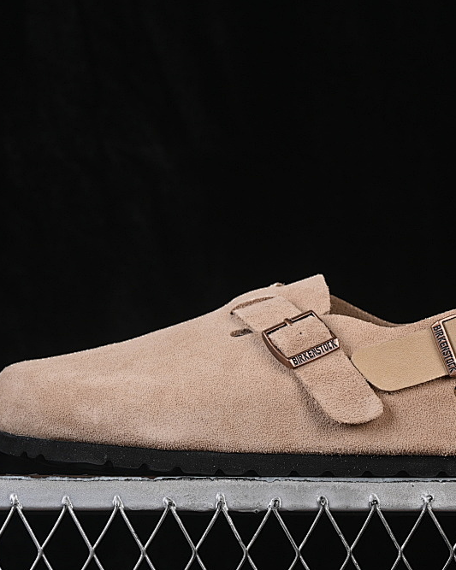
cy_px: 285
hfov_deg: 13.5
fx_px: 1924
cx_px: 287
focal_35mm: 114
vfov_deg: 16.9
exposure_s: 1/80
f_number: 8
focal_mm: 50
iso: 160
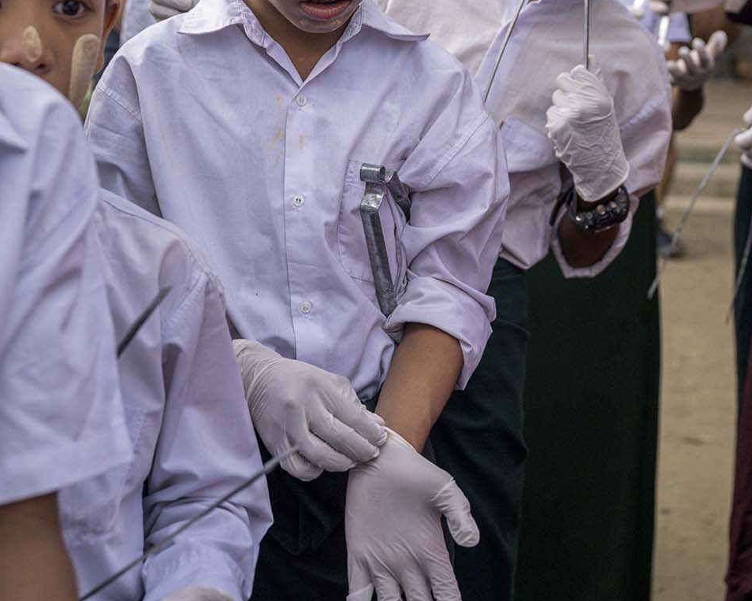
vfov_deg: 22.3
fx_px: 1513
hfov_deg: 27.9
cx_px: 374
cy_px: 162
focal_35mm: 68
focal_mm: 48
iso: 720
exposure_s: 1/2000
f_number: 4.5
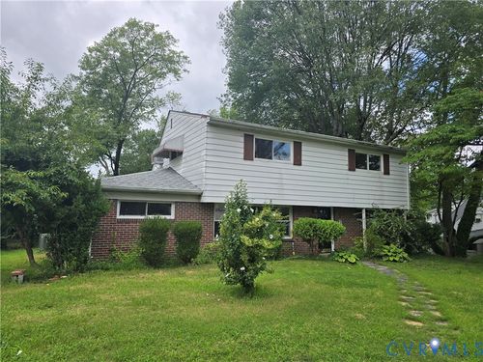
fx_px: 321
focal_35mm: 23
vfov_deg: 58.9
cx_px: 242
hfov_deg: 73.9
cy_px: 181
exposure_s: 1/781
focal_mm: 6.3
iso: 12
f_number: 1.7
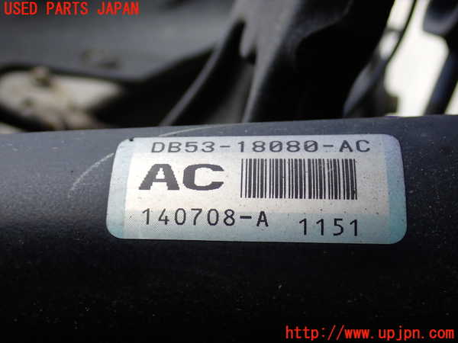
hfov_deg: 35.5
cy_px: 172
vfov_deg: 27.0
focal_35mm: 54
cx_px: 229
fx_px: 714
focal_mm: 9.65
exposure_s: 1/125
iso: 160
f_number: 3.3
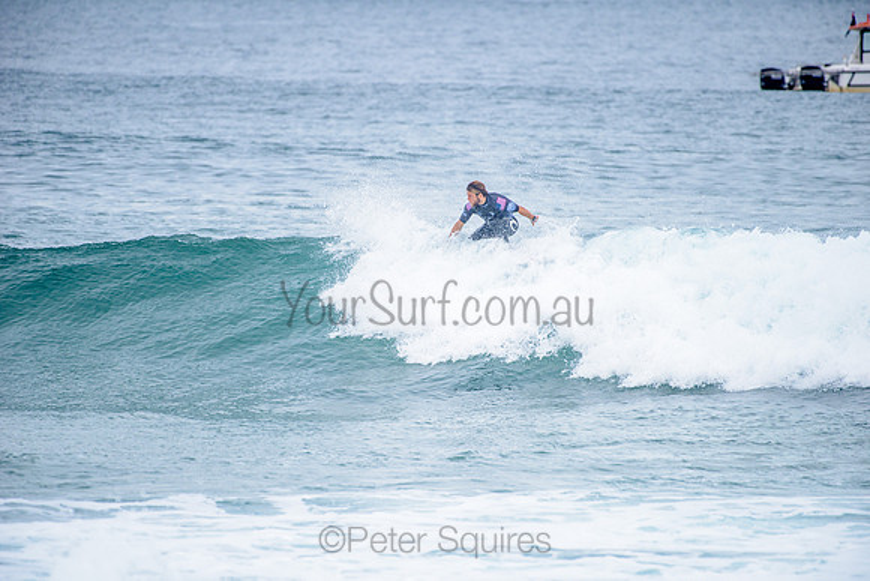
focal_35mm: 500
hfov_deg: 4.1
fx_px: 12086
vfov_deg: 2.8
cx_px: 435
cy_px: 290
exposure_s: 1/2000
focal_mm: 500
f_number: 5.6
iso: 400
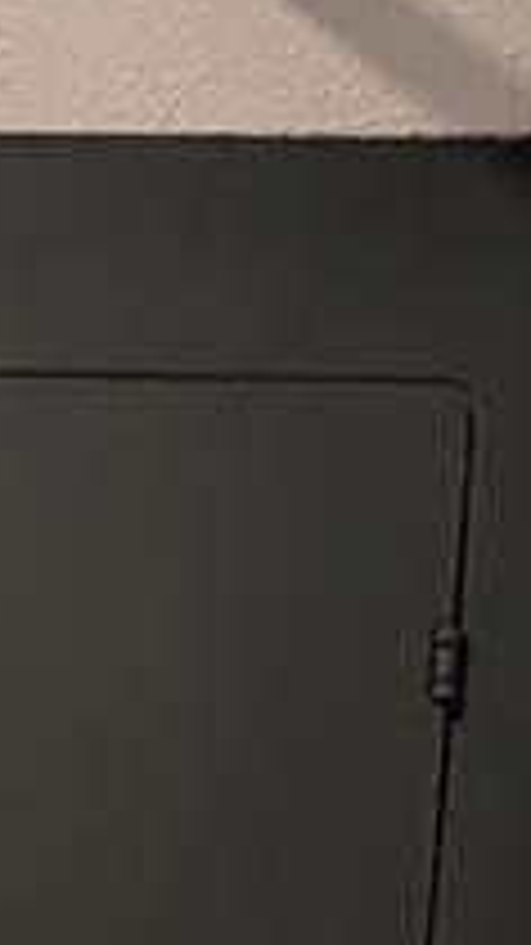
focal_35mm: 192
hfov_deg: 5.4
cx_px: -1681
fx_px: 4810
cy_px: 1602
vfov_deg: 10.6
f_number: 1.68
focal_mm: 6.9
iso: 139
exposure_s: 1/60
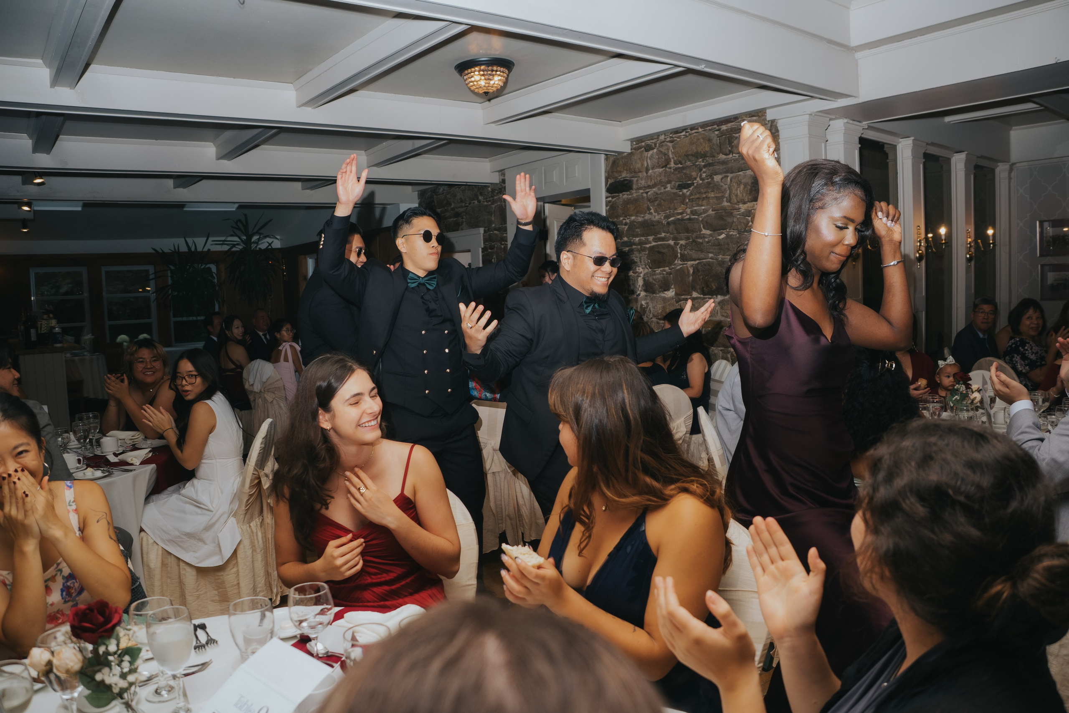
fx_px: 741
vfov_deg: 51.4
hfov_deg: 71.6
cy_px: 356
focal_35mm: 25
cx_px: 534
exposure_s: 1/160
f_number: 2.8
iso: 400
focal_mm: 12
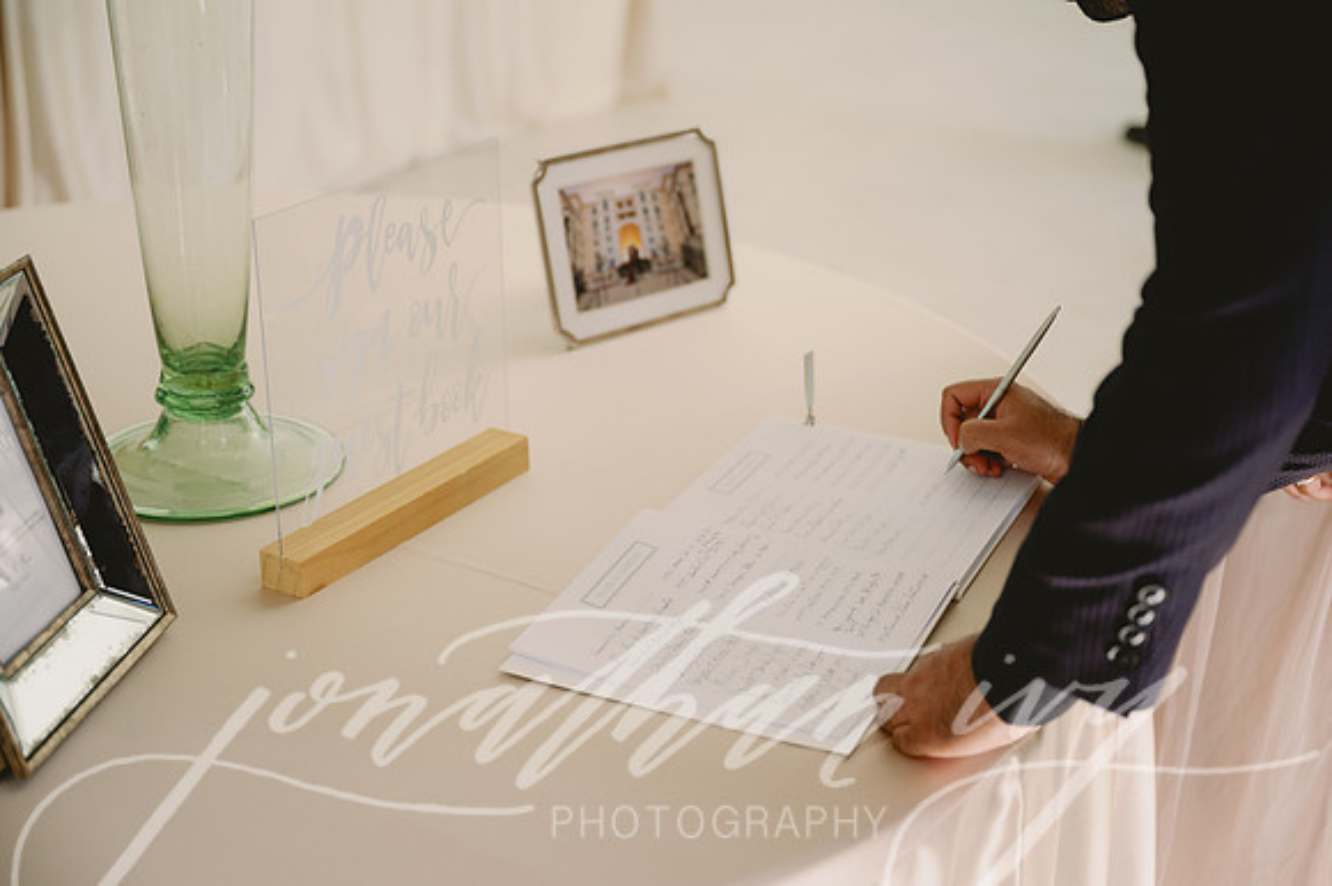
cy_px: 443
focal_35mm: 52
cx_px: 666
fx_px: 1923
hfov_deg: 38.2
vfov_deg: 26.0
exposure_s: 1/200
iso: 125
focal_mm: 52
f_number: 2.8
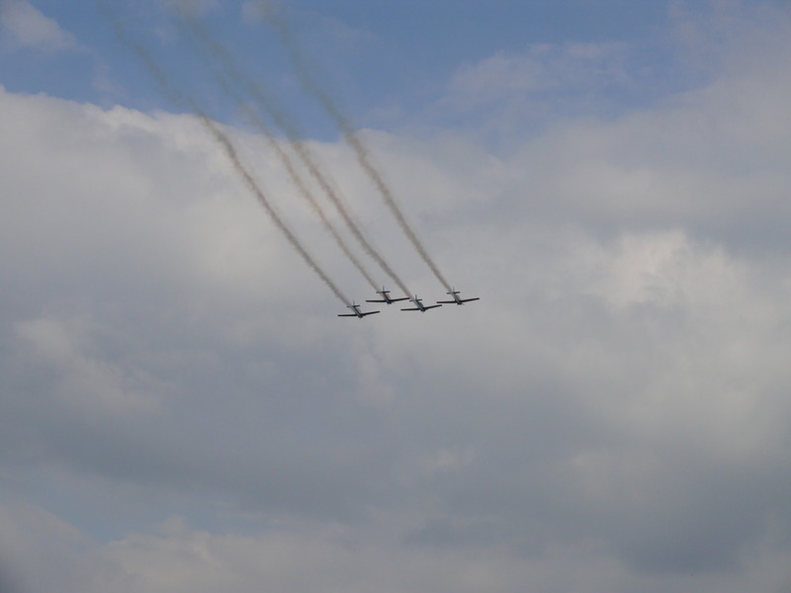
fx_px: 2376
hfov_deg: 18.9
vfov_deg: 14.2
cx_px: 396
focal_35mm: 104
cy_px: 296
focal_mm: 22
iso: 100
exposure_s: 1/1300
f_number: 5.6
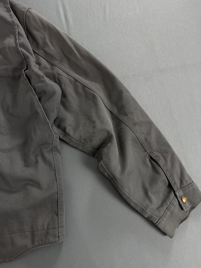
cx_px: 100
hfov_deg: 56.8
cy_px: 134
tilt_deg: -79.0
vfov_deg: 71.6
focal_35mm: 24
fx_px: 186
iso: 160
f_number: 1.78
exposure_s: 1/60
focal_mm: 6.76
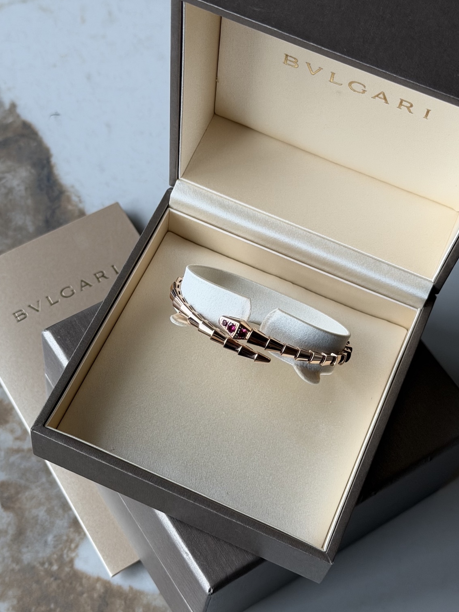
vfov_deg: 37.5
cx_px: 237
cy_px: 304
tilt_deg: -64.4
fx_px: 902
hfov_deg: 28.6
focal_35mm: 51
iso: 100
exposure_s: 1/88
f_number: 1.78
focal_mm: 6.76
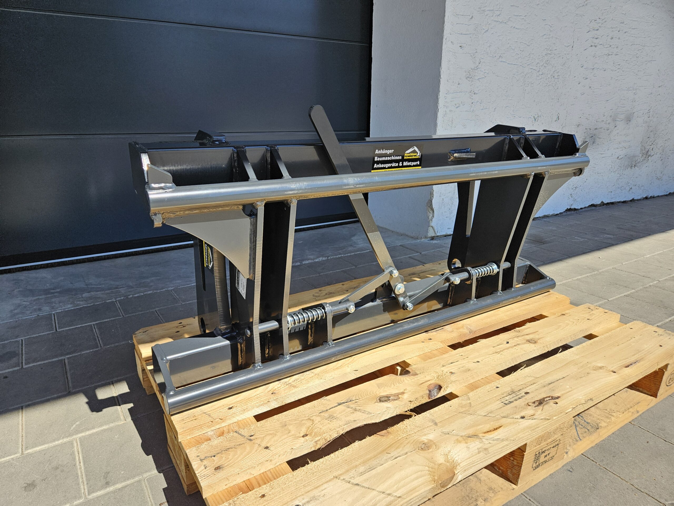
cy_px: 253
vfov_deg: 58.9
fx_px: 448
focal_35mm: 23
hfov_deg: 73.9
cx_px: 337
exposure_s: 1/2000
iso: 64
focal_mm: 5.4
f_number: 1.8
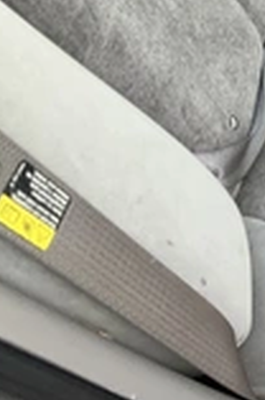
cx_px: 492
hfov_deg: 15.1
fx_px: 854
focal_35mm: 77
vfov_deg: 26.3
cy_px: 143
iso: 40
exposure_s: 1/122
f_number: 1.8
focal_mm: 3
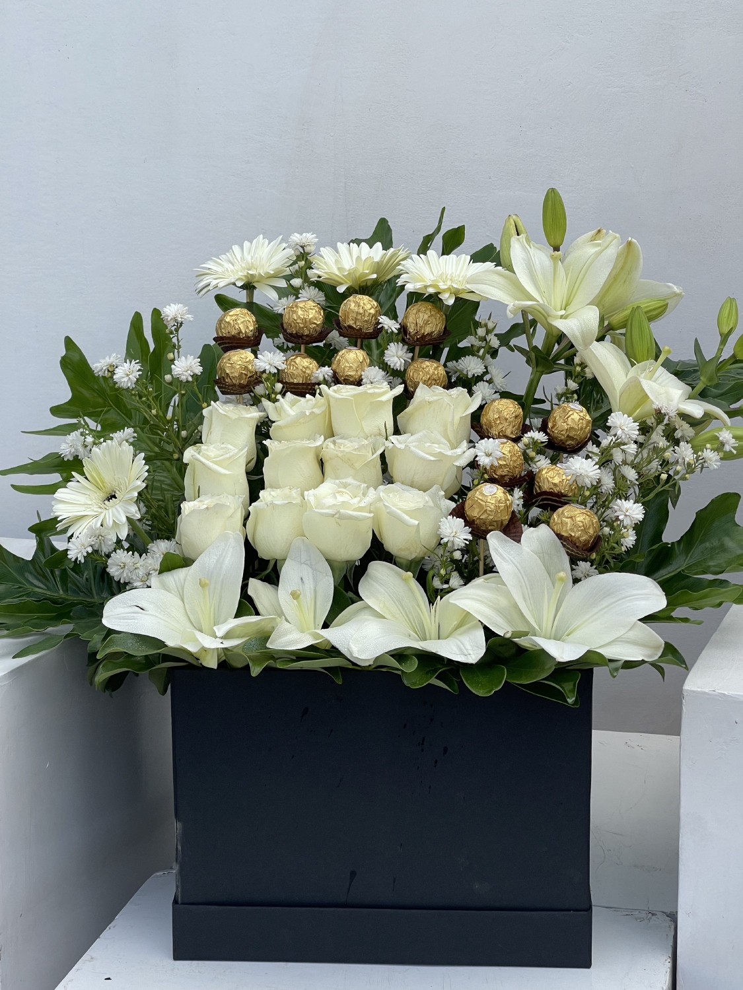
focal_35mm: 64
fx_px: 1832
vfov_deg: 30.3
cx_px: 372
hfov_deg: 22.9
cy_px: 495
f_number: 2.2
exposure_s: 1/475
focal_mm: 7.5
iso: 20
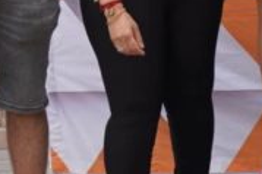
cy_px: -124
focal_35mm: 163
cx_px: 416
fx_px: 1185
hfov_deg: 11.9
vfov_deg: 8.1
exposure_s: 1/250
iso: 100
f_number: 4.5
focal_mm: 38
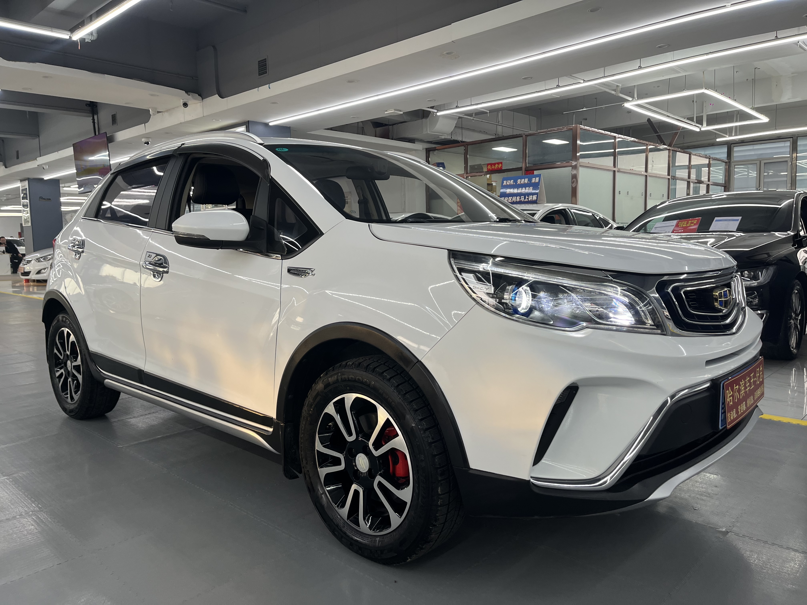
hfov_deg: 67.3
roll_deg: -0.1
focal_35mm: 26
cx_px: 404
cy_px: 302
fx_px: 606
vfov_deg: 53.1
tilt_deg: -5.0
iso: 80
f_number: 1.6
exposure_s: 1/121
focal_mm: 5.1
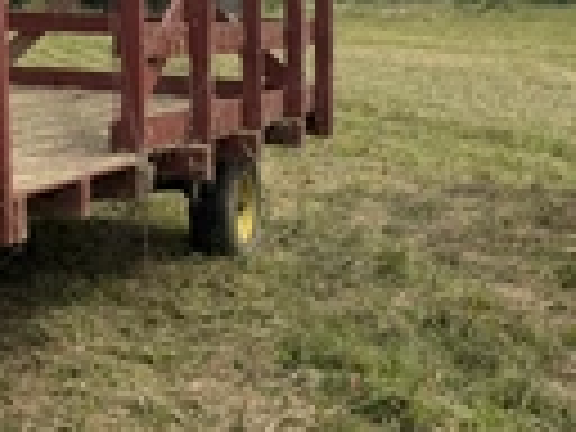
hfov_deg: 23.7
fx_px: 1248
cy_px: -27
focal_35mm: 75
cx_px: -117
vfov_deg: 19.0
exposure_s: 1/4167
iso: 80
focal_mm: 6.76
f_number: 1.78
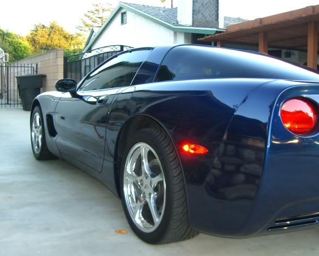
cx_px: 165
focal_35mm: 40
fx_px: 378
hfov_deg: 45.8
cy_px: 128
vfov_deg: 37.4
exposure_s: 1/60
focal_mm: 7.9
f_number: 2.8
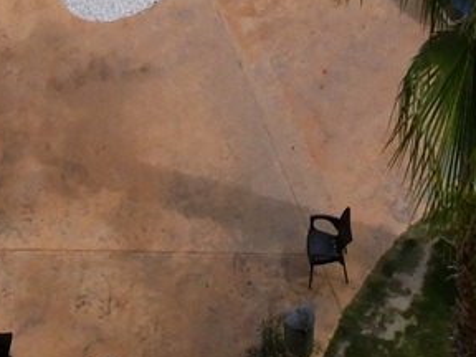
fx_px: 1320
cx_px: 268
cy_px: -585
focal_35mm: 96
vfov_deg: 11.6
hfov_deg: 20.4
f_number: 14
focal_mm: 10
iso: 500
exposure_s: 1/800
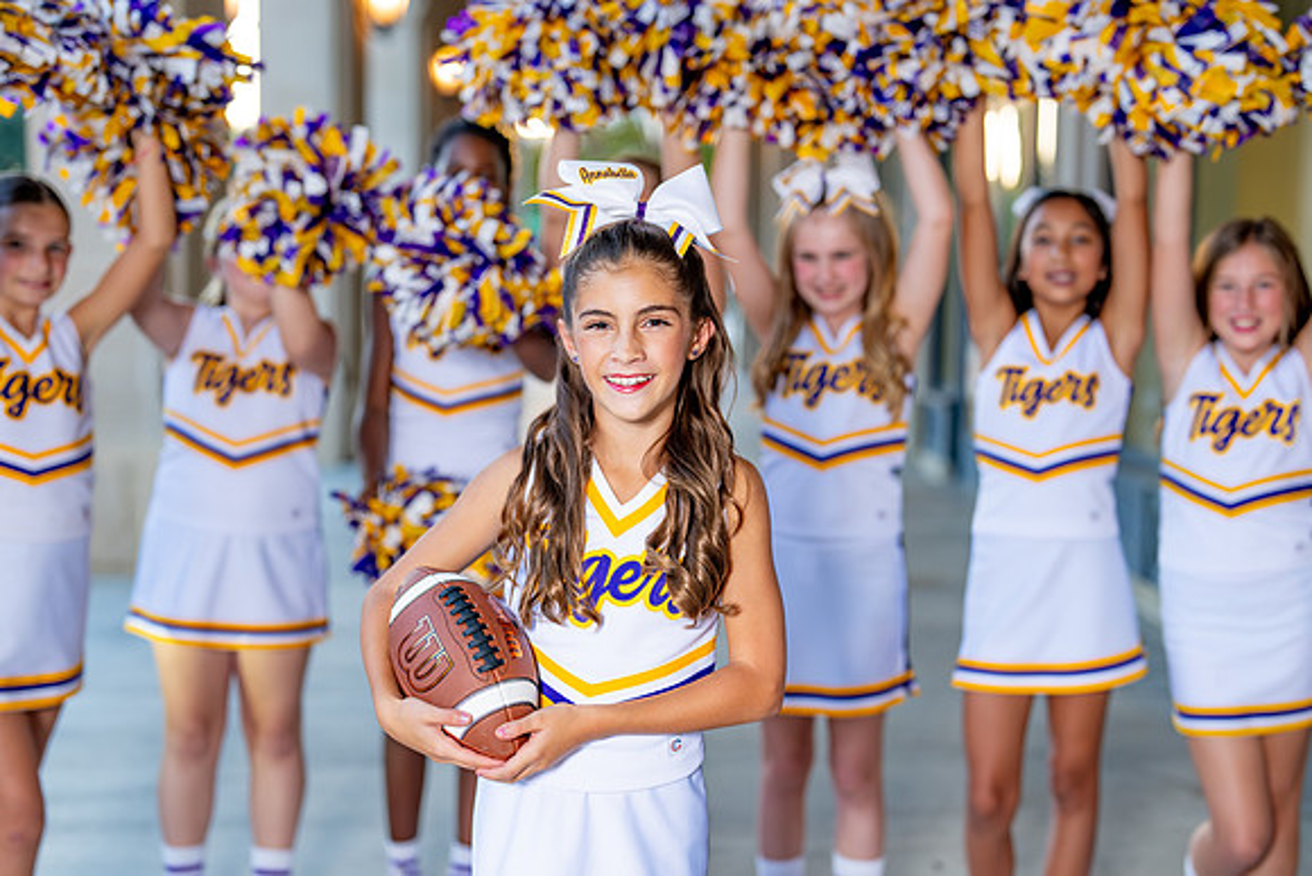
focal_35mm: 50
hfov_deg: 39.6
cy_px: 438
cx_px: 656
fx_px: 1823
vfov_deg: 27.0
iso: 320
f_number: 2
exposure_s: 1/400
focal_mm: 50
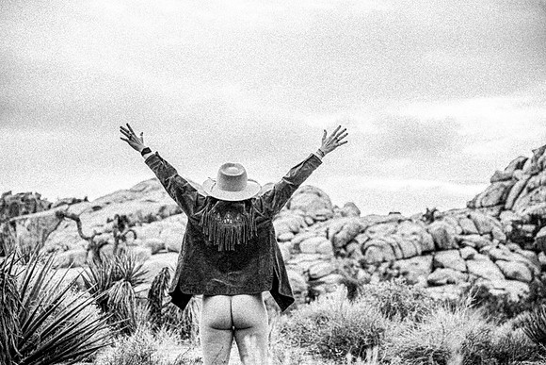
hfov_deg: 24.8
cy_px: 182
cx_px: 273
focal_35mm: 82
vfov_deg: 16.7
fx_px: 1244
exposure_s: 1/1600
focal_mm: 82
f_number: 4
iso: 100
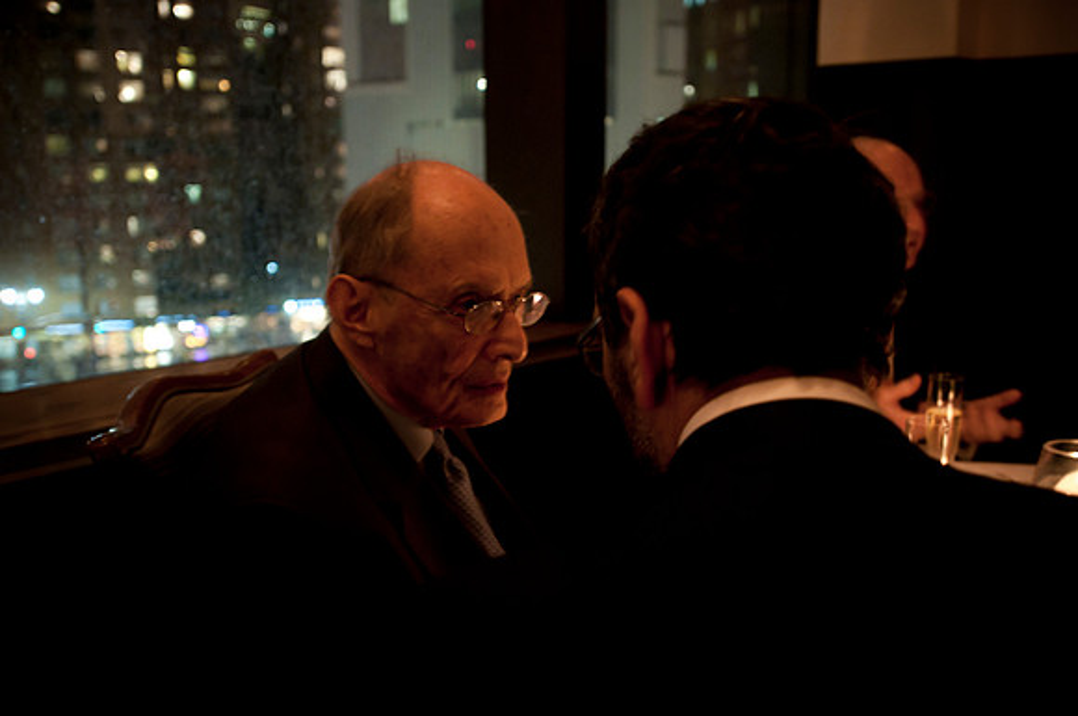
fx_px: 1076
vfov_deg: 36.8
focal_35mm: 36
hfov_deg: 53.2
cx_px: 539
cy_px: 358
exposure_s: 1/8
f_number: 2.8
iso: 1000
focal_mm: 24
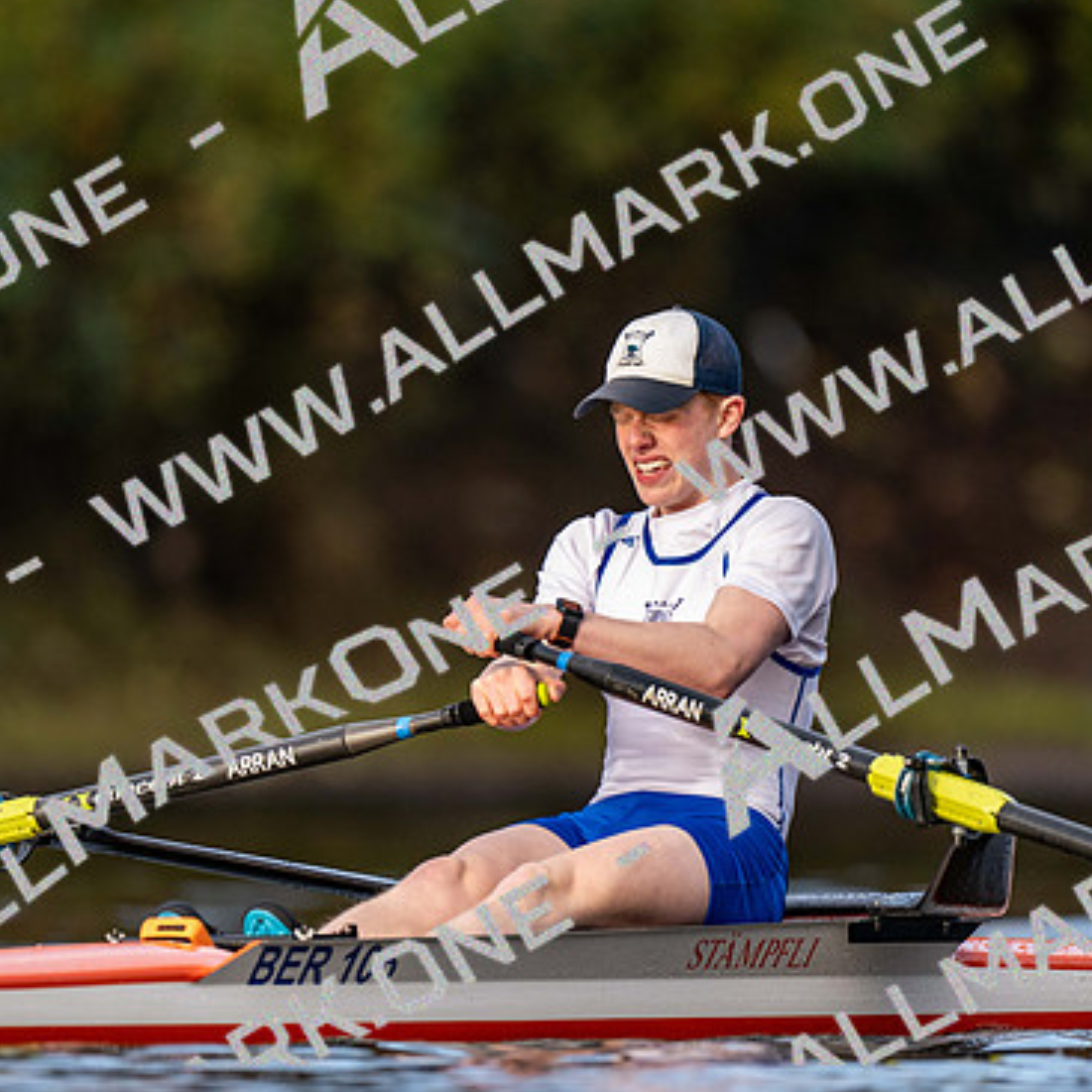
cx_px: 458
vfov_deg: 2.2
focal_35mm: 806
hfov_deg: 2.2
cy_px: 555
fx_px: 28766
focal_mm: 600
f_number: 4
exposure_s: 1/2500
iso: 1000
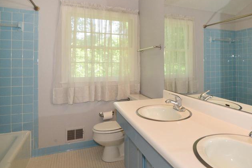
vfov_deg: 49.0
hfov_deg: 67.6
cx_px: 166
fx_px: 182
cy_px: 61
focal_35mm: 26
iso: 1600
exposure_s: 1/125
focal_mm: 16
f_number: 8
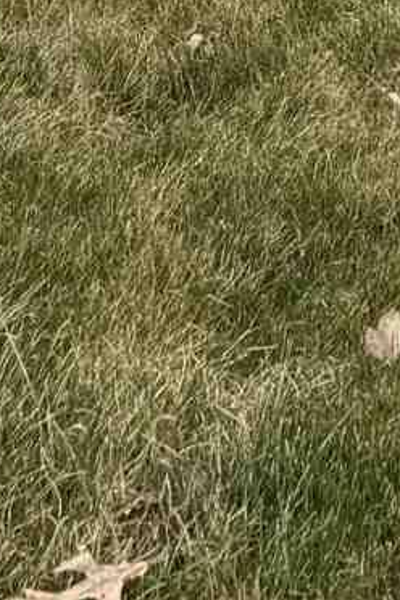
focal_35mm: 206
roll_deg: -0.4
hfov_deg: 6.6
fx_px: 3433
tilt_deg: -0.6
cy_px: -1192
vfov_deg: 8.4
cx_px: 440
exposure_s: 1/3759
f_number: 1.78
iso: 80
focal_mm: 6.76
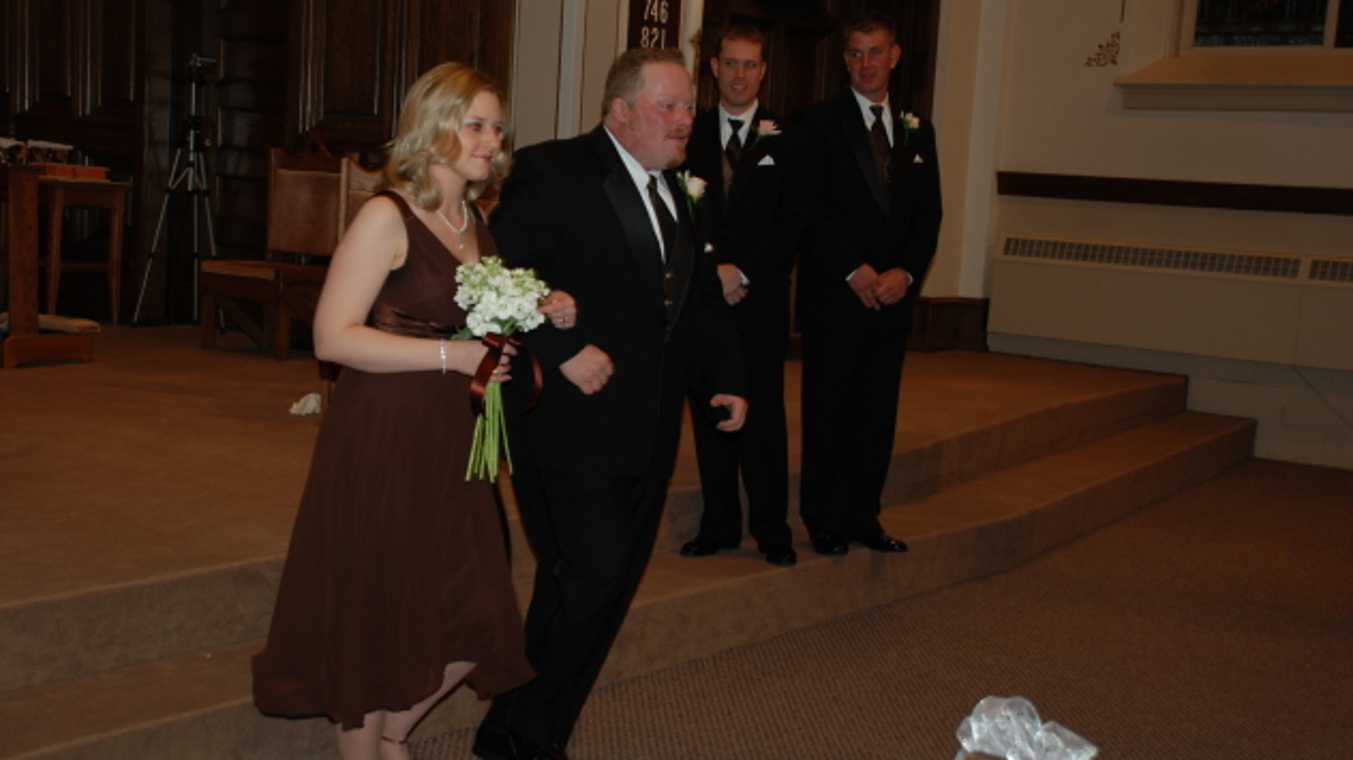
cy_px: 332
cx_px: 679
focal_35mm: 51
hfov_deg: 40.6
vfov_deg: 23.5
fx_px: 1829
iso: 200
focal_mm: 32
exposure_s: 1/60
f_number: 4.2
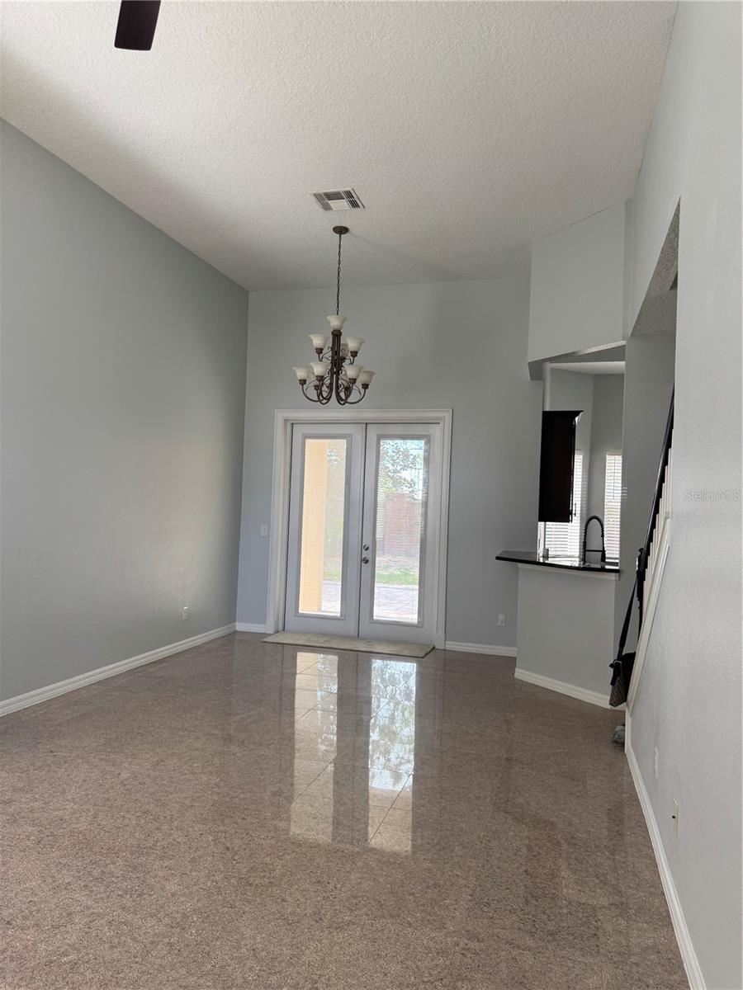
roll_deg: -1.9
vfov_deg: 71.6
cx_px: 372
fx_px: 687
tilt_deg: +3.1
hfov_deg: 56.8
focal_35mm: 24
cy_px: 495
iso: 100
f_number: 1.78
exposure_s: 1/134
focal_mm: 6.76
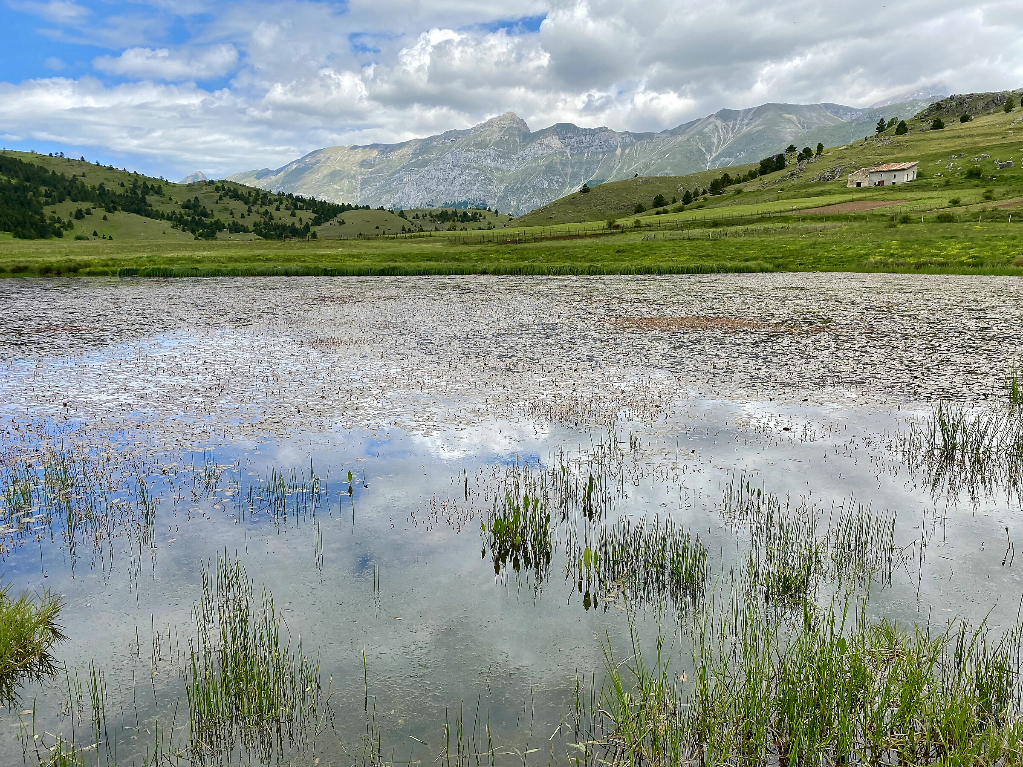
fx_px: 768
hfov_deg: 67.3
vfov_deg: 53.1
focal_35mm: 26
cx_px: 512
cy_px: 384
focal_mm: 4.3
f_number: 1.8
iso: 32
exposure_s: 1/2358
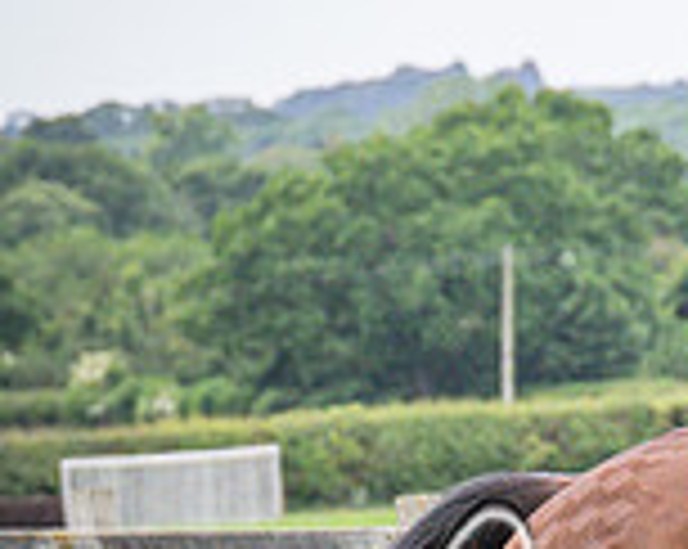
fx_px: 13015
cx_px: 542
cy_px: 555
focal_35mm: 640
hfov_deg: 3.0
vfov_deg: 2.4
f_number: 4
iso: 400
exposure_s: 1/1600
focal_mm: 70
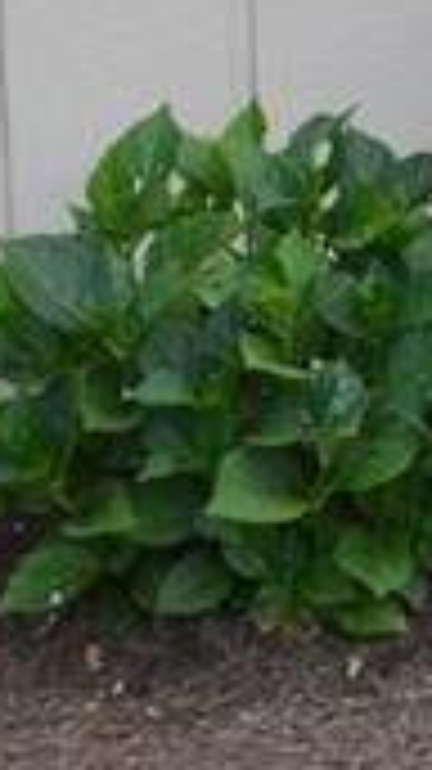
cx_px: 1523
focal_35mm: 180
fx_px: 3671
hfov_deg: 6.0
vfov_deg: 11.2
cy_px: -597
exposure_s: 1/125
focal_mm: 18
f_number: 5.6
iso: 200
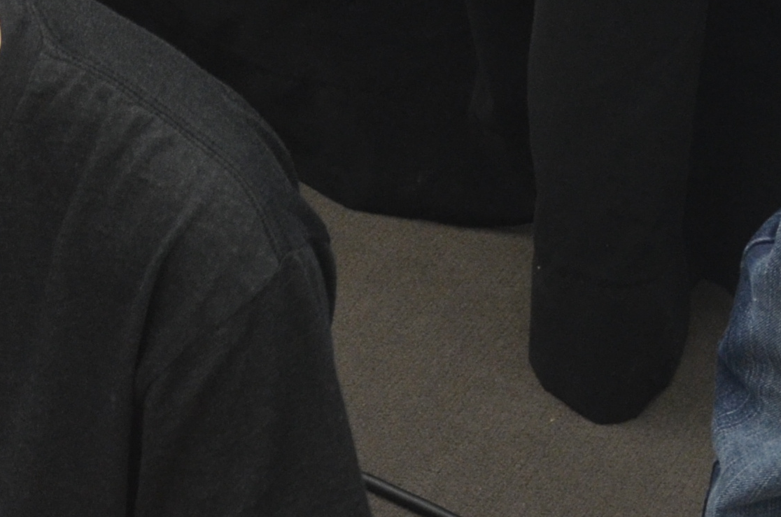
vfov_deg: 8.5
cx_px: -326
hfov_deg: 12.4
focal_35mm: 159
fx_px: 3442
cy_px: 12
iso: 800
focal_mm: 24
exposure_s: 1/8
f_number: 5.6
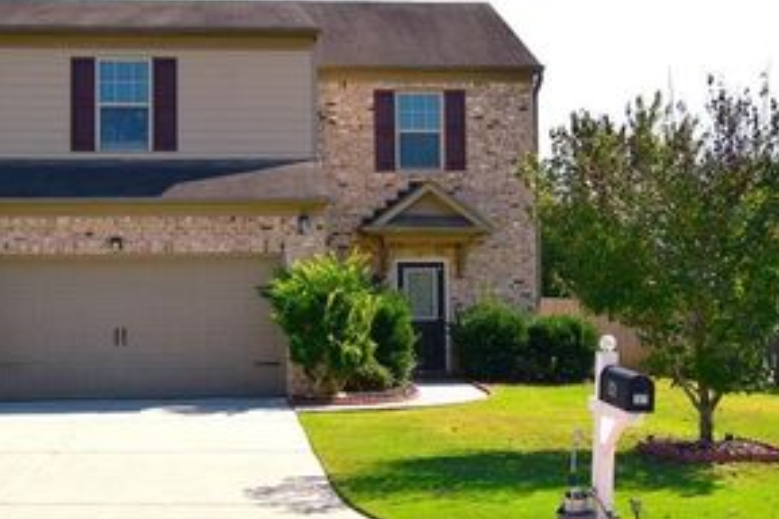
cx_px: 319
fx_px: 1125
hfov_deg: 38.1
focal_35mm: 52
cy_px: 299
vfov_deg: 26.0
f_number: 11
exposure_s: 1/500
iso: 400
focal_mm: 20
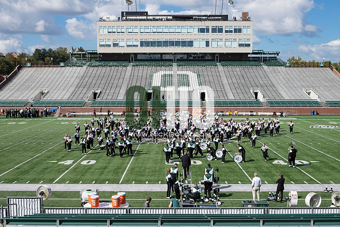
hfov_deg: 47.4
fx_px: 387
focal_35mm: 41
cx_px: 170
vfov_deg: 32.6
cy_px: 114
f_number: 9
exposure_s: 1/400
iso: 200
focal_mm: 27
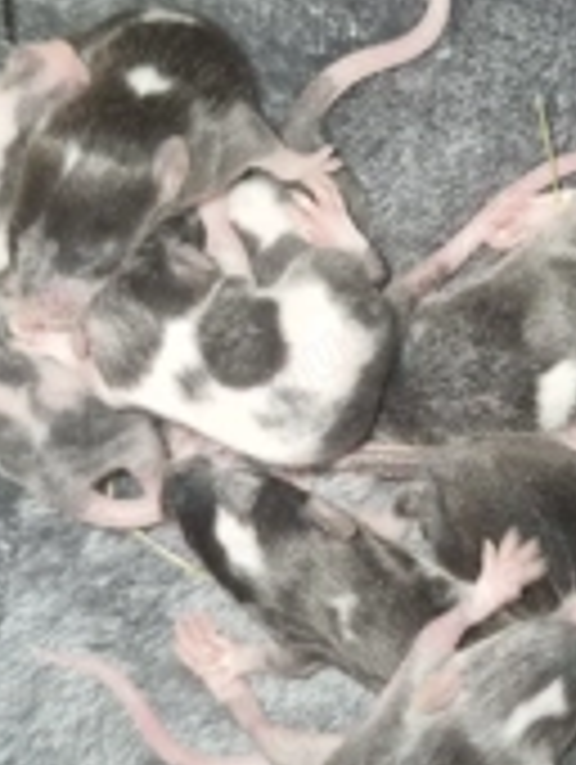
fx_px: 1195
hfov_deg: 26.4
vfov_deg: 35.5
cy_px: 351
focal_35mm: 54
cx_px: 495
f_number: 1.8
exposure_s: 1/100
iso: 125
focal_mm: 5.54
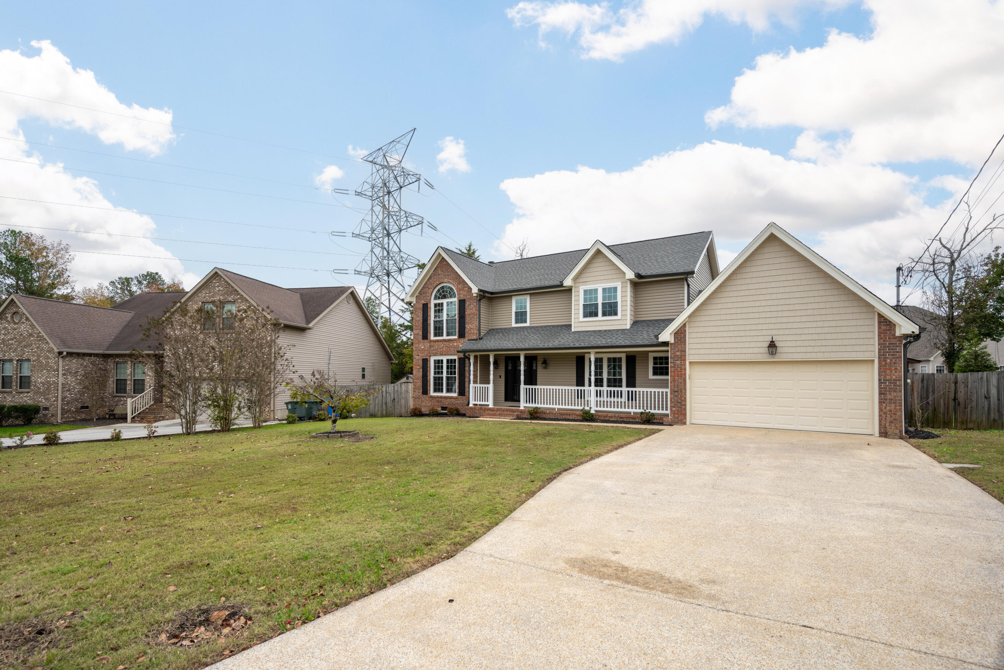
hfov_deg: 96.7
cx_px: 502
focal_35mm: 16
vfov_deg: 73.7
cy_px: 335
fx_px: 446
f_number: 5.6
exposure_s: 1/100
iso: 250
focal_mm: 16
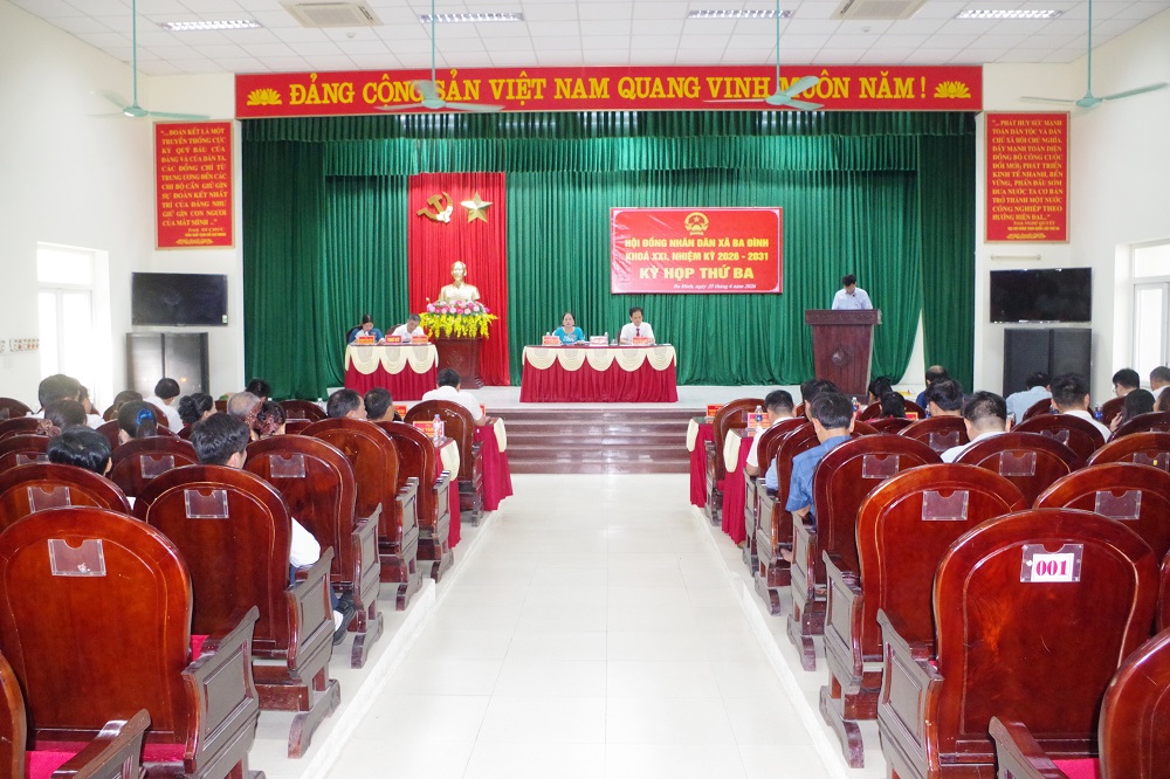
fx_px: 975
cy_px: 390
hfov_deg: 61.9
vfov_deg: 43.6
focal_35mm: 30
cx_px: 585
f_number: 5.6
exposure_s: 1/125
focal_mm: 20
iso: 6400
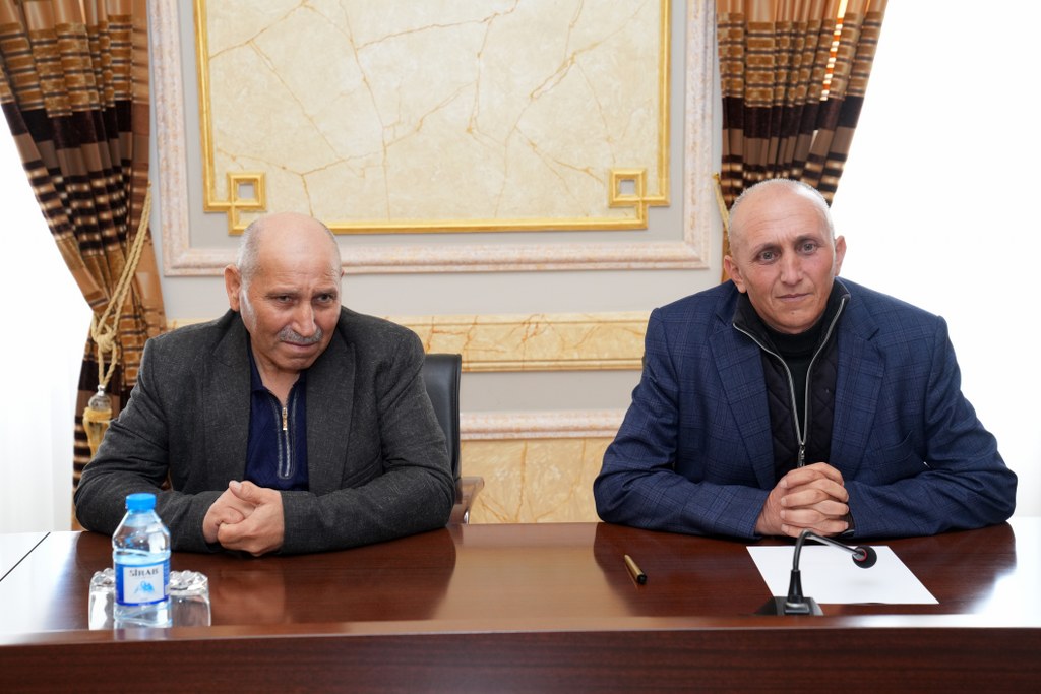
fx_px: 1619
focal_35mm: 56
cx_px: 520
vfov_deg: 24.2
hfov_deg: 35.6
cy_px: 347
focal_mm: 56
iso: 1250
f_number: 5
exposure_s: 1/200
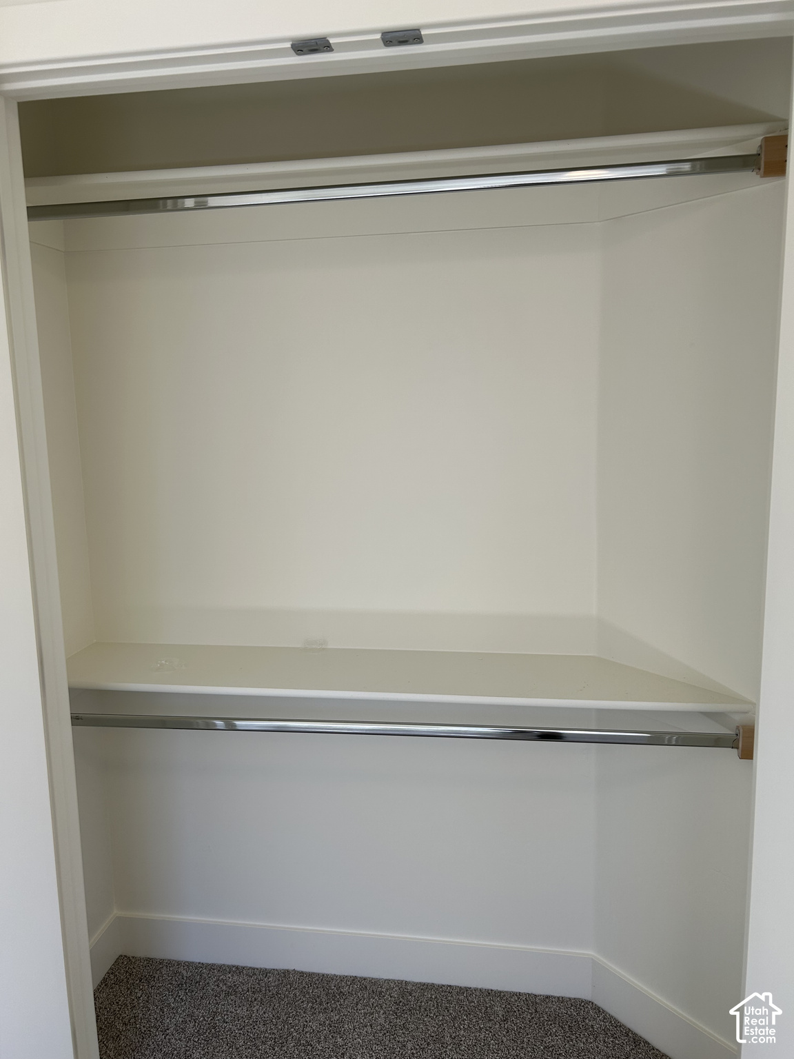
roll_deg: +0.7
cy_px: 530
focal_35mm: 26
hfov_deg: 53.1
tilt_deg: -8.7
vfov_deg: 67.3
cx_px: 397
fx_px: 795
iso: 40
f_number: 1.5
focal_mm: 5.7
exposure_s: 1/156
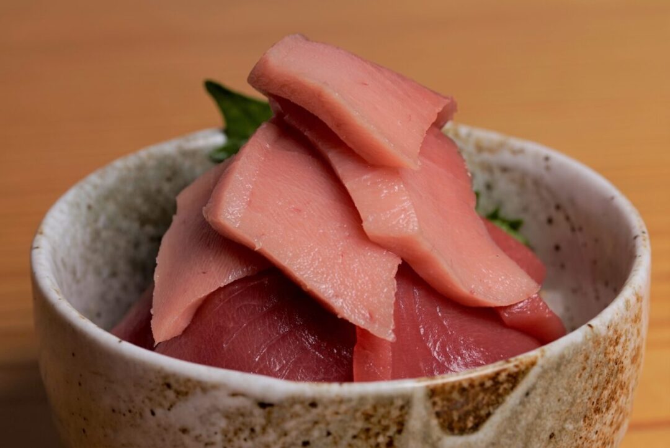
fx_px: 1955
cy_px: 224
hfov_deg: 19.4
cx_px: 335
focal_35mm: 105
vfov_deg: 13.1
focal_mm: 105
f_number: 6.3
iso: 100
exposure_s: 1/125
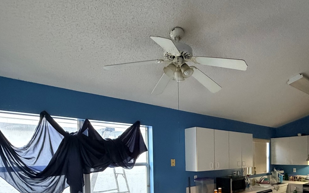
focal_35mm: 24
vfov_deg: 47.1
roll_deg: +0.7
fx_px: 202
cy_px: 165
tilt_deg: -3.2
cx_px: 206
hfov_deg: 72.6
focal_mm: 2.22
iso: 500
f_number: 2.2
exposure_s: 1/60
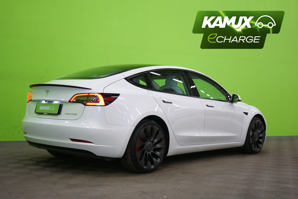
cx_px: 149
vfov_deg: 29.2
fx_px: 381
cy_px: 100
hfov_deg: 42.7
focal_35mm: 46
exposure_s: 1/13
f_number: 4.5
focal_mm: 46
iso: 400
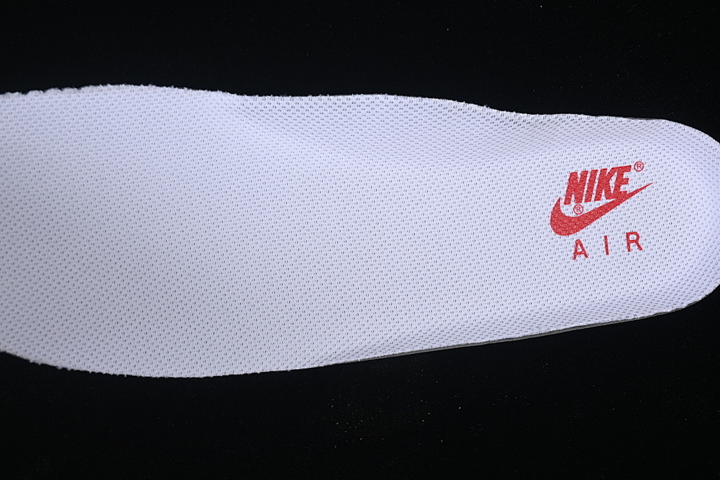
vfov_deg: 18.2
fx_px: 1500
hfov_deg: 27.0
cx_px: 360
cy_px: 240
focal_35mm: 75
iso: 160
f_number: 7.1
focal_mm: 50
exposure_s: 1/60
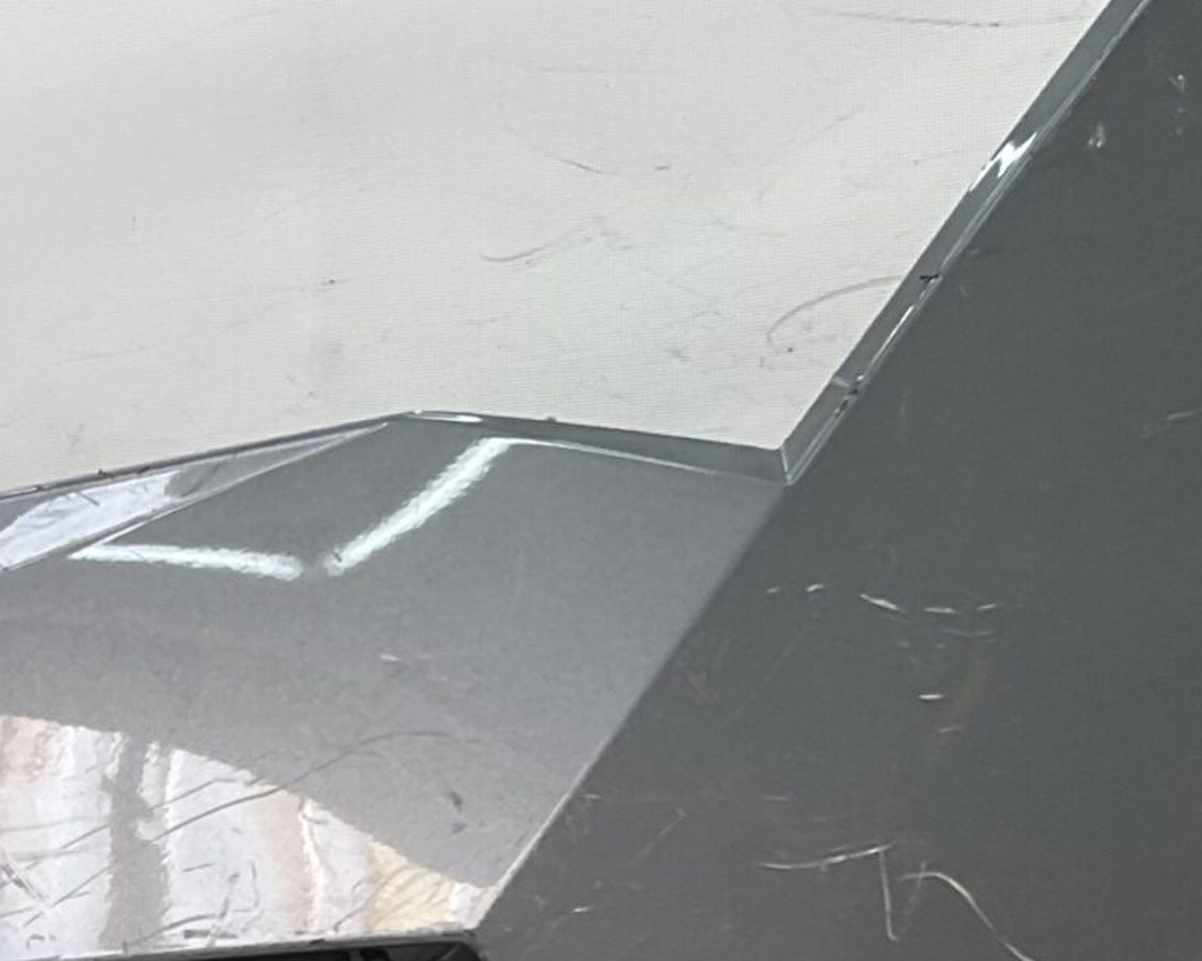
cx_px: -110
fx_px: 3415
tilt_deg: -13.2
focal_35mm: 96
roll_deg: +3.9
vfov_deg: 15.4
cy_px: 1193
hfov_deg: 19.2
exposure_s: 1/119
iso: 16
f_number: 1.8
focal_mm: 3
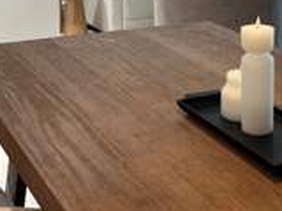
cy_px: 23
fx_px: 635
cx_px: 132
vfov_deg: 18.6
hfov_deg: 25.0
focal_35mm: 78
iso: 64
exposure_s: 1/60
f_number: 1.6
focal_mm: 5.1
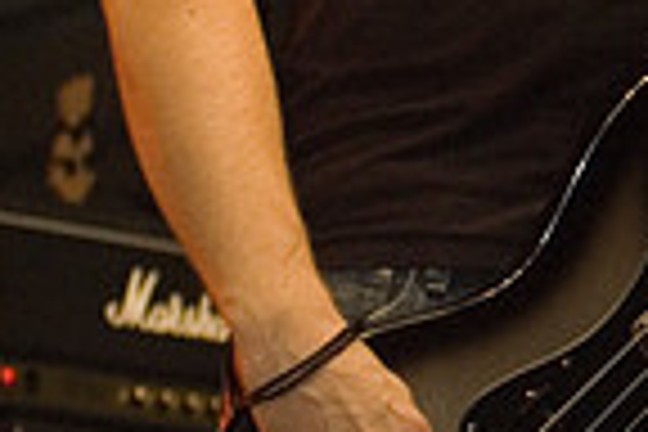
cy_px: -256
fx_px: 5652
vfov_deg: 4.3
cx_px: 1260
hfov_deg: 6.4
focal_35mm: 314
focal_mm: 52
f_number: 3.2
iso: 800
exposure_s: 1/160
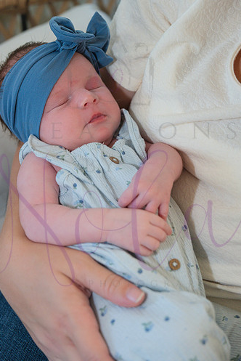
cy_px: 164
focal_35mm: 56
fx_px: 562
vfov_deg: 35.6
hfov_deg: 24.2
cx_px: 113
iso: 1600
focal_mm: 48
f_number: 4
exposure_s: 1/320
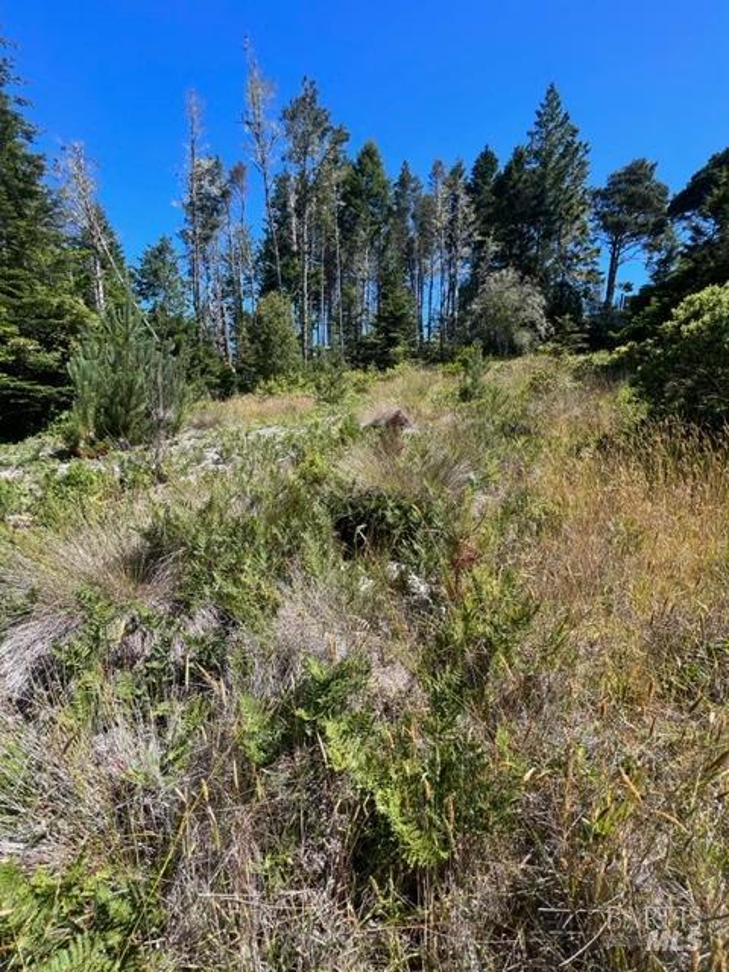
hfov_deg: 89.9
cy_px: 486
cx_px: 364
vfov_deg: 106.2
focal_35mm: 13
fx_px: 365
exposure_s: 1/579
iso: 32
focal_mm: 1.57
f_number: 1.8
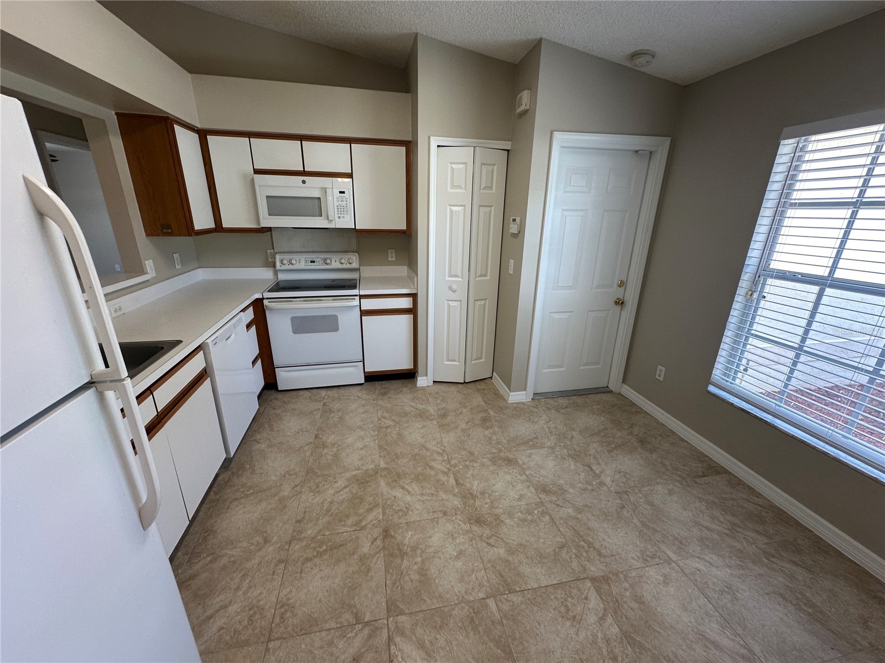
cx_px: 442
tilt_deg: -18.3
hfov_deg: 102.1
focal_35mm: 14
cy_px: 332
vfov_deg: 85.7
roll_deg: -0.8
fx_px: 358
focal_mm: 2.22
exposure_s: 1/120
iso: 100
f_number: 2.2
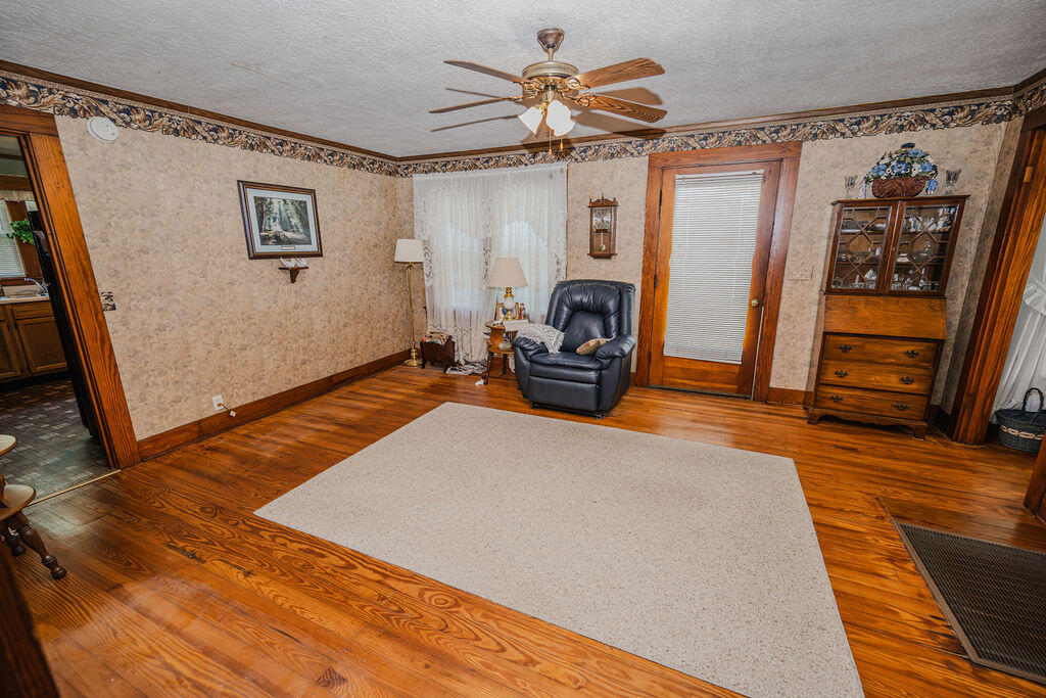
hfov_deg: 102.2
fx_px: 422
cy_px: 349
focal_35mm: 15
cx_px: 523
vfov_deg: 79.1
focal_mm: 14
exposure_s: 1/200
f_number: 4
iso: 2000
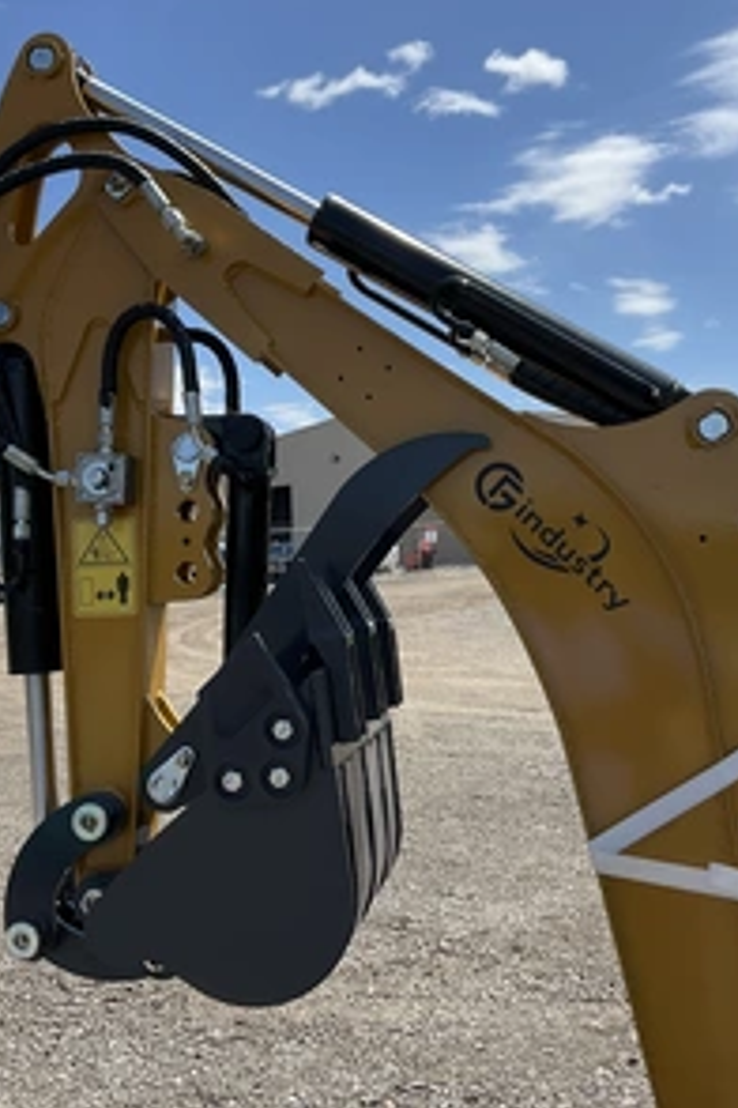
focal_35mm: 41
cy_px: 546
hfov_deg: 32.6
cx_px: 369
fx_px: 1261
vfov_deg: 47.4
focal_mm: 3
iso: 25
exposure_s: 1/1730
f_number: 1.8
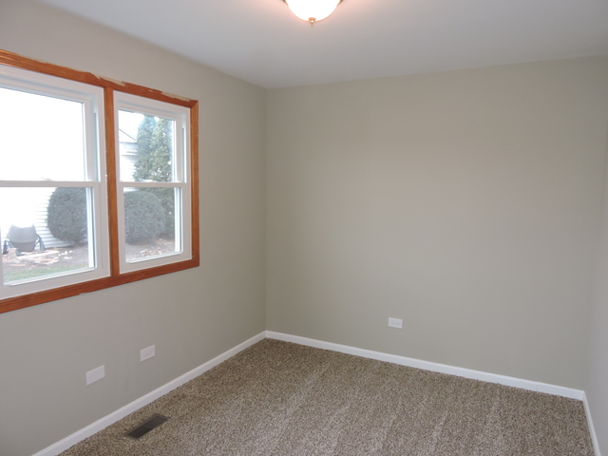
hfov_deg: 71.6
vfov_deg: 56.8
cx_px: 304
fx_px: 422
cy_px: 228
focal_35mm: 24
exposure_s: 1/30
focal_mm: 4.3
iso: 220
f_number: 3.3
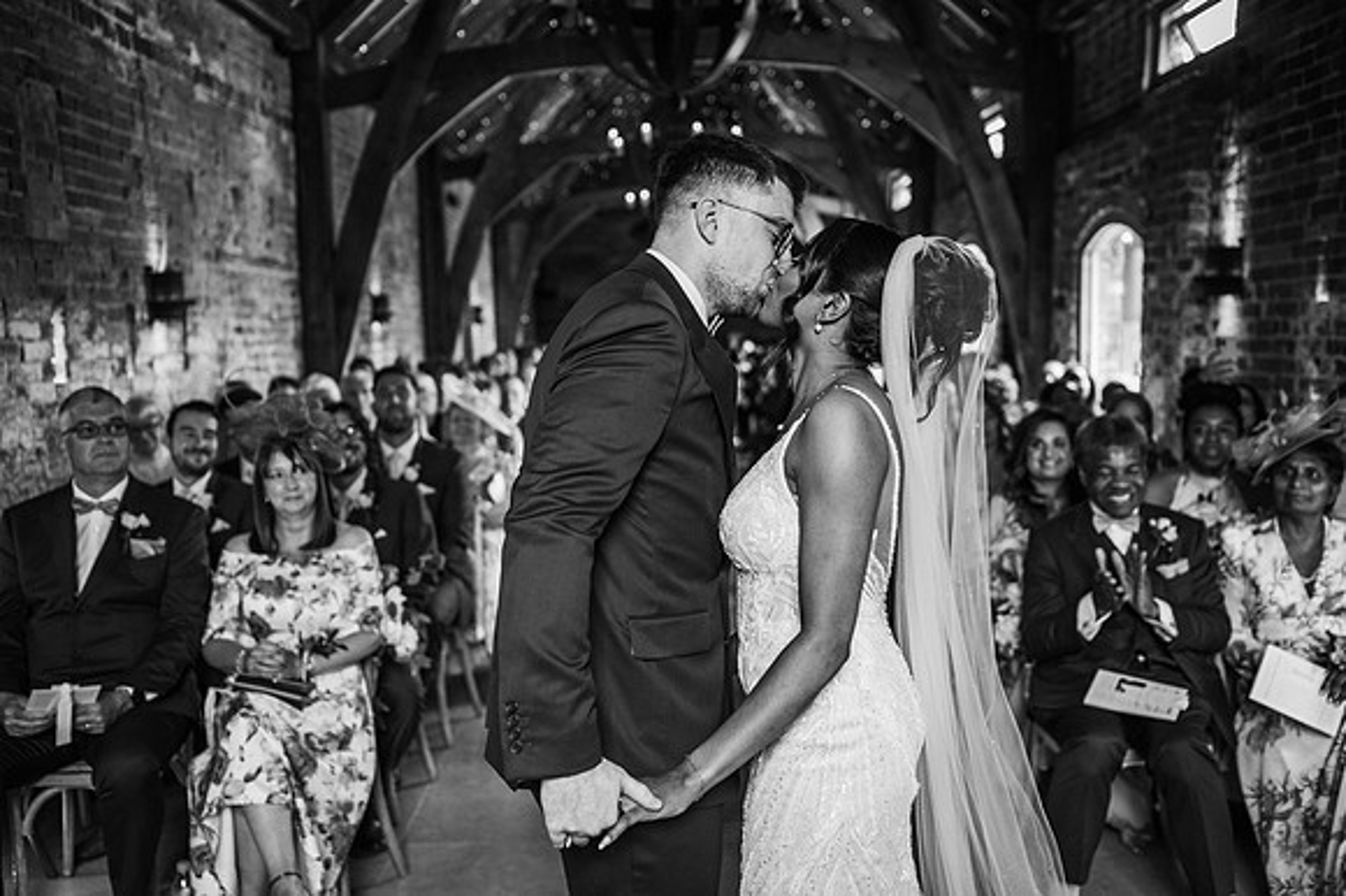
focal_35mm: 35
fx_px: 1308
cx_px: 673
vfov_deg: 37.8
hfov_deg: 54.5
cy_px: 448
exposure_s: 1/200
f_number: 2.2
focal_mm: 35
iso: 800
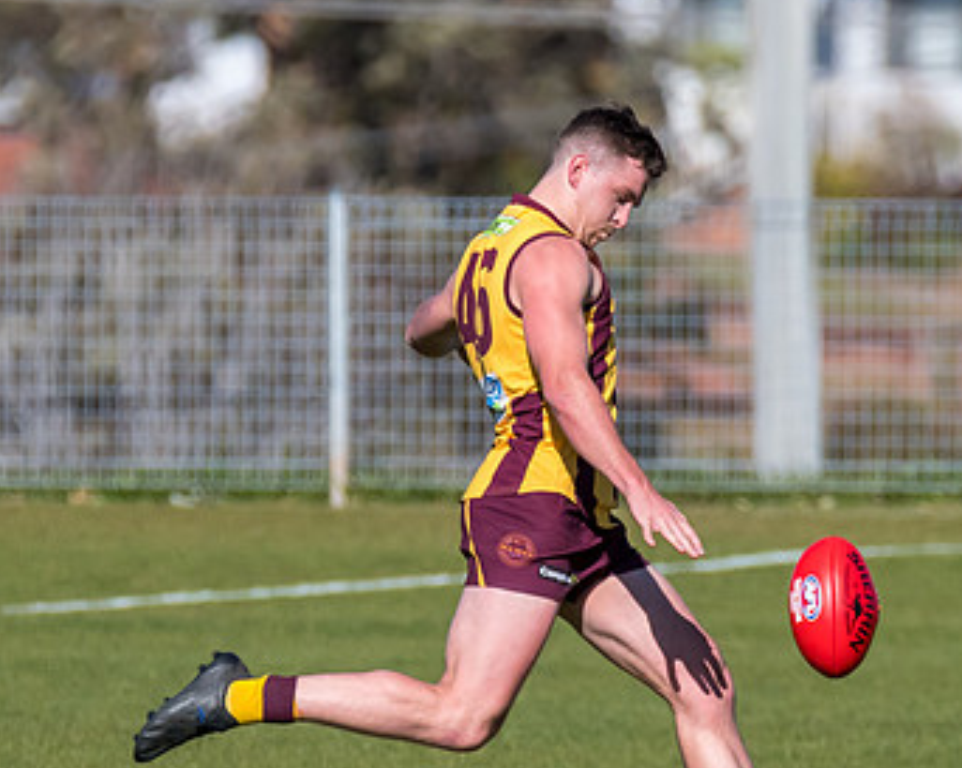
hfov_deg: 1.2
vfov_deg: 0.9
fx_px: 46995
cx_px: 519
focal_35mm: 1652
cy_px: 547
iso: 800
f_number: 8
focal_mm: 500
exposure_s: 1/5000
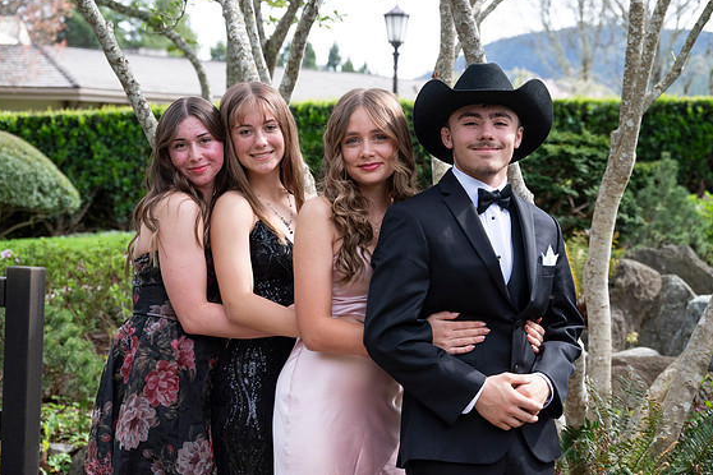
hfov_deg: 25.4
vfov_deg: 17.1
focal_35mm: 80
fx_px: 1584
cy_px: 229
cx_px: 356
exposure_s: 1/1000
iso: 1250
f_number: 6
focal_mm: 77
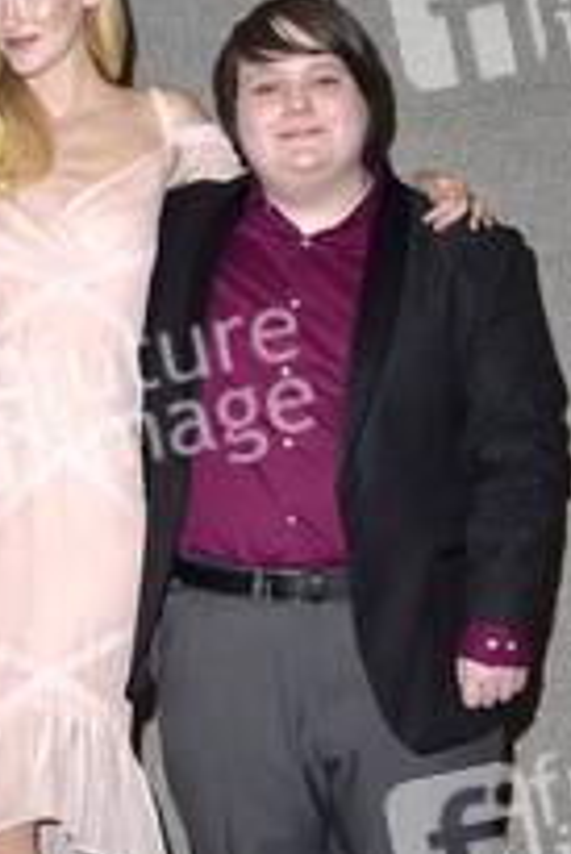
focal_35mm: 78
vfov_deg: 25.7
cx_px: 223
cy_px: 617
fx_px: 1852
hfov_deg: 17.5
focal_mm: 40
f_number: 6.3
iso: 500
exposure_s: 1/250
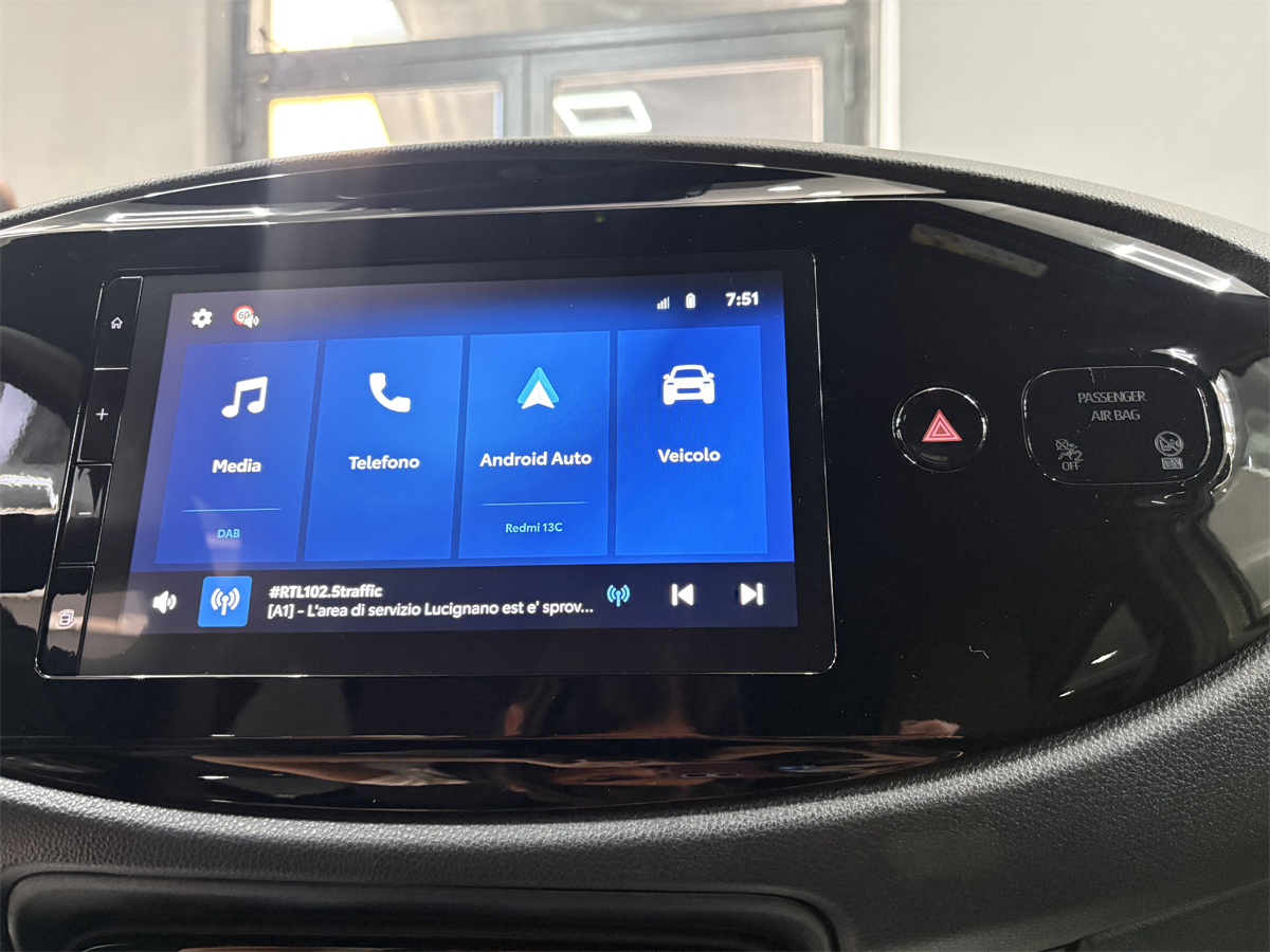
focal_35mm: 26
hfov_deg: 67.3
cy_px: 476
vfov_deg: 53.1
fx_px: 954
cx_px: 635
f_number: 1.6
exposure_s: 1/100
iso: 250
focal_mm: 5.96
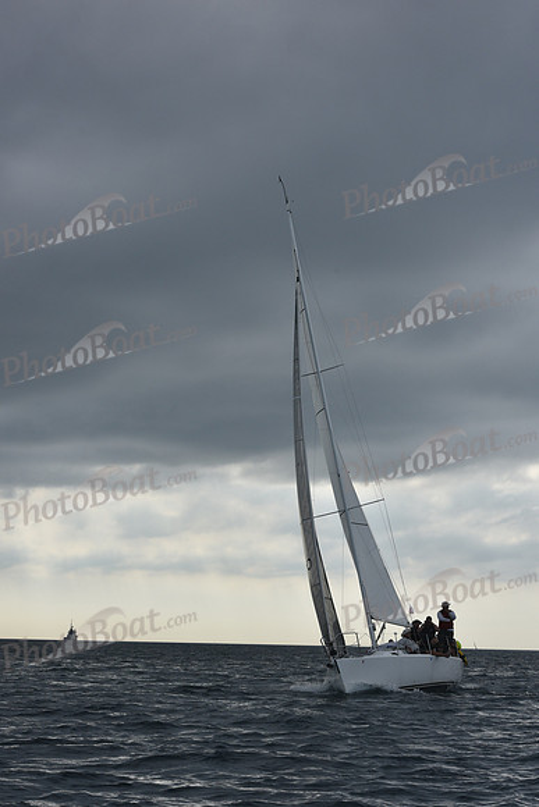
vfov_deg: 26.0
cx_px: 270
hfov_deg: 17.5
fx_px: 1751
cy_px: 404
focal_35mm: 78
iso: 250
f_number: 13
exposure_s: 1/800
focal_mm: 78
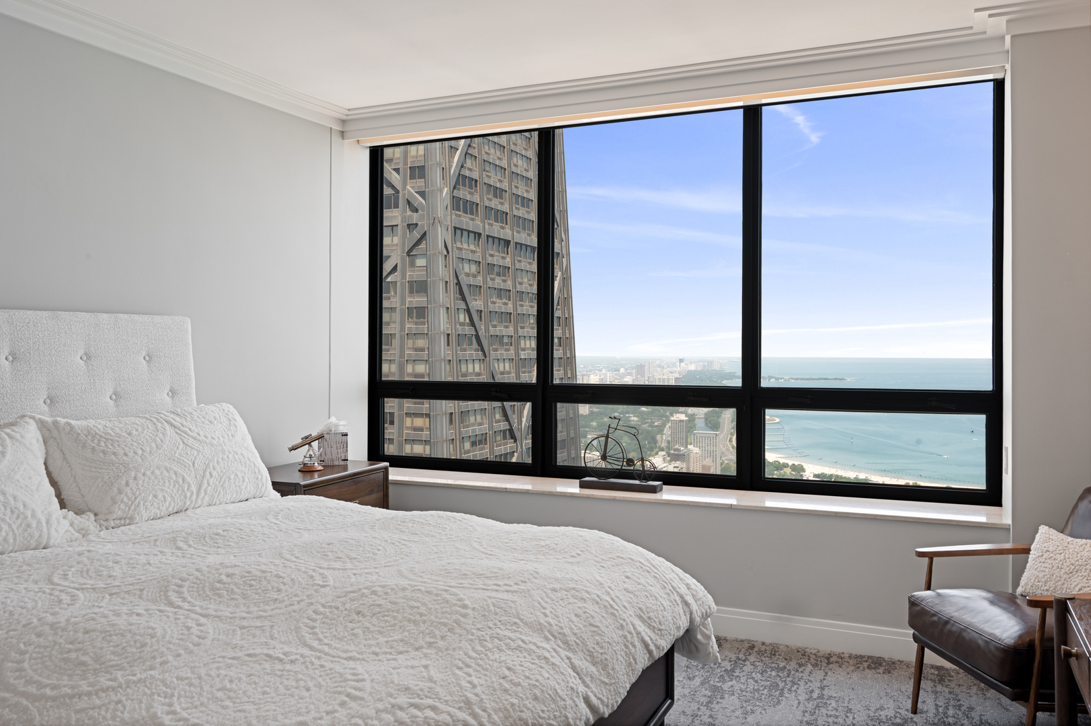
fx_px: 833
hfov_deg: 66.4
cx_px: 546
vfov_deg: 47.1
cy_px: 363
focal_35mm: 28
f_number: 13
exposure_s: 1/5
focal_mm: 27.5
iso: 100
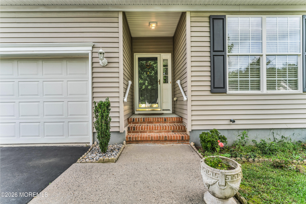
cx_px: 153
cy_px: 102
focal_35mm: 17
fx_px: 145
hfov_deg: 93.3
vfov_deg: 70.5
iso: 400
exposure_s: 1/200
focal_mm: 17
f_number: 8
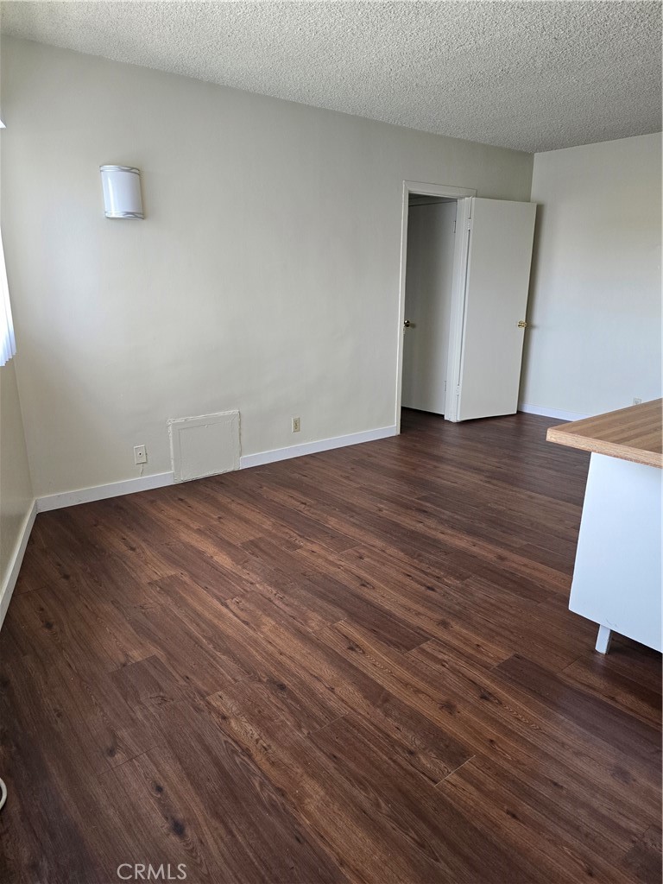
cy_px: 442
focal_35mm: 23
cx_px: 332
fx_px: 587
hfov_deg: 58.9
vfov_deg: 73.9
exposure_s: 1/120
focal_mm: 6.3
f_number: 1.7
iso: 160
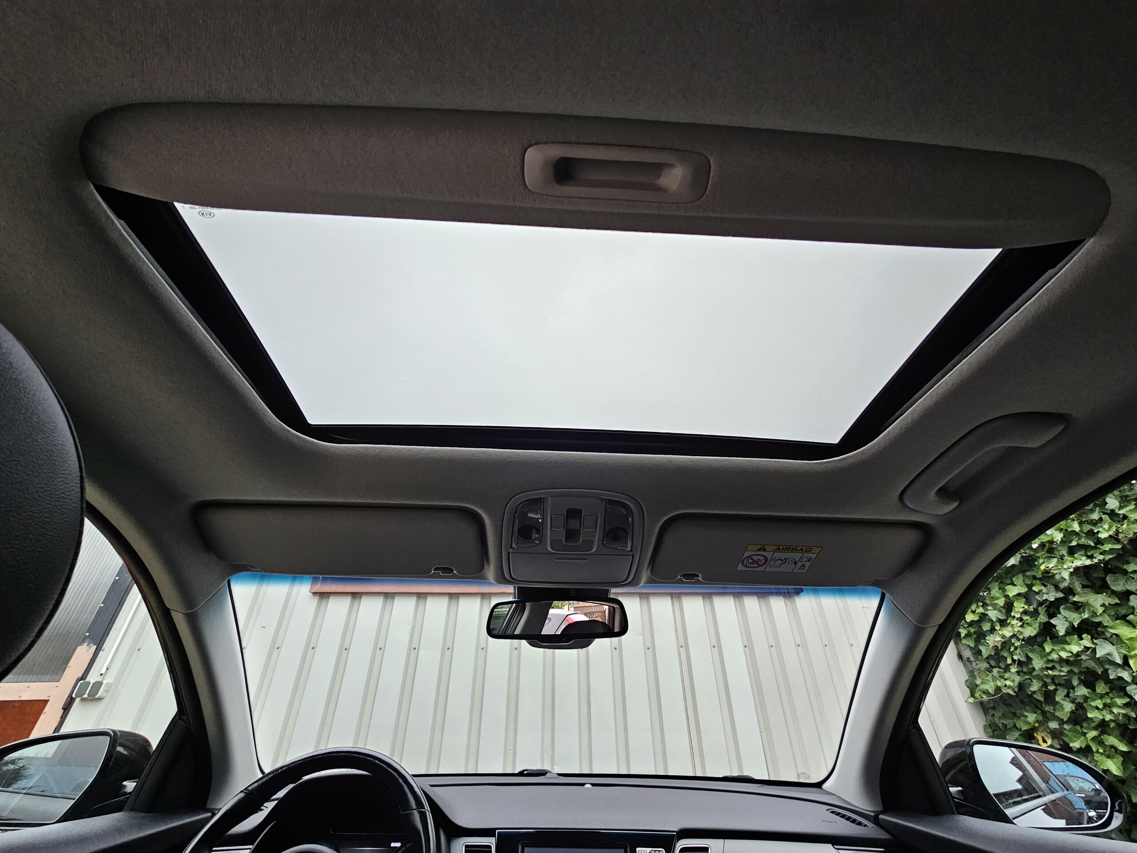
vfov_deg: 89.9
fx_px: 427
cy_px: 426
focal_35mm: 13
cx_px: 568
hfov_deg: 106.2
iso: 200
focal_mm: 2.2
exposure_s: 1/100
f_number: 2.2
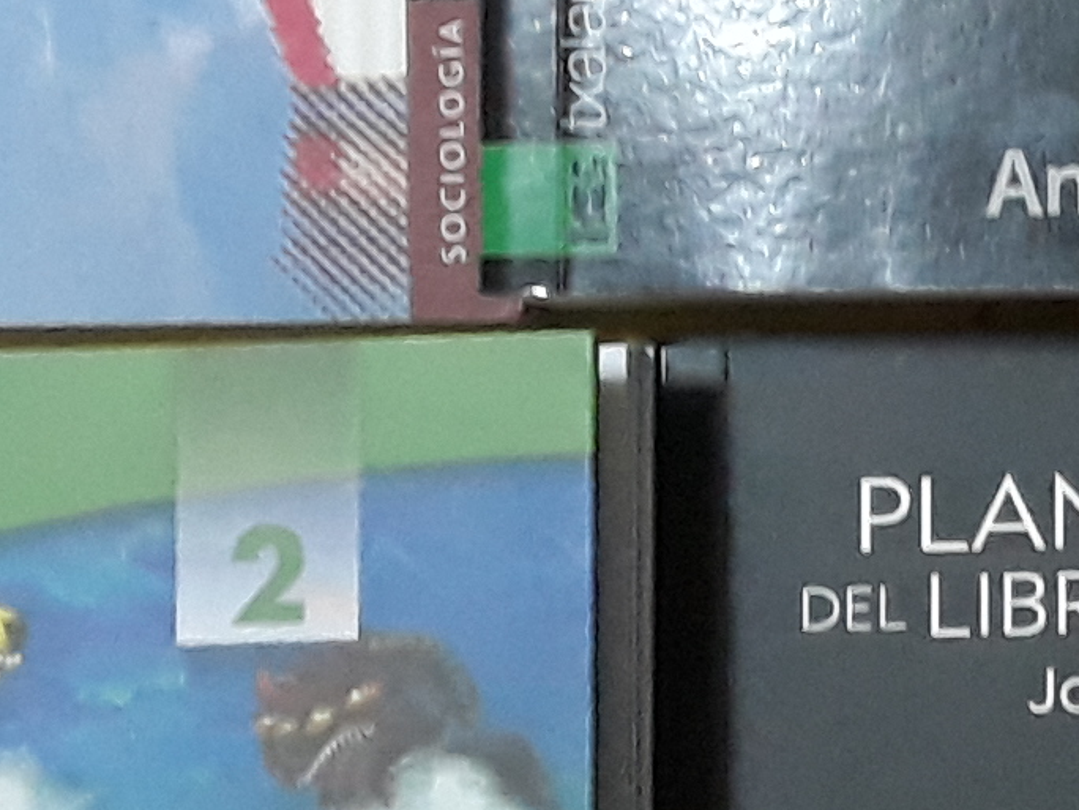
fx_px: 5081
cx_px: 2145
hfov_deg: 11.0
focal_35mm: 163
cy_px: 393
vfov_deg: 9.1
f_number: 1.7
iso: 320
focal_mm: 3.71
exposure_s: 1/25
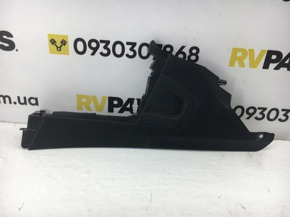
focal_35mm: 29
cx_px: 145
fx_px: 243
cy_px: 108
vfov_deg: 48.2
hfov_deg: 61.7
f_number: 2.2
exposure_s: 1/50
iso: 25
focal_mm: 4.15
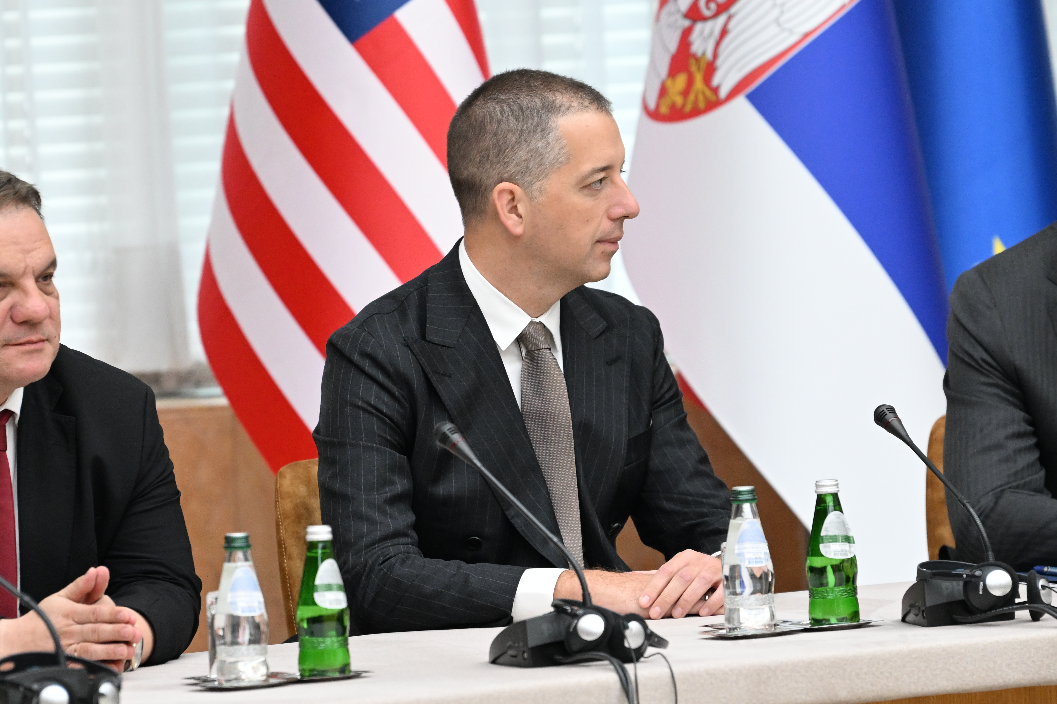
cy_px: 352
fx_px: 8806
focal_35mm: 300
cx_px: 528
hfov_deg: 6.9
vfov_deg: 4.6
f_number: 4
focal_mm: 200
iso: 3200
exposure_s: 1/250
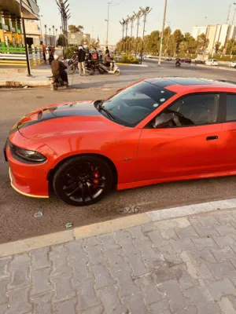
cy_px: 157
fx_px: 218
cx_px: 118
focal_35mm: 24
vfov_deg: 71.6
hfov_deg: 56.8
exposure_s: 1/574
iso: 80
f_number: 1.78
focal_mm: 6.86
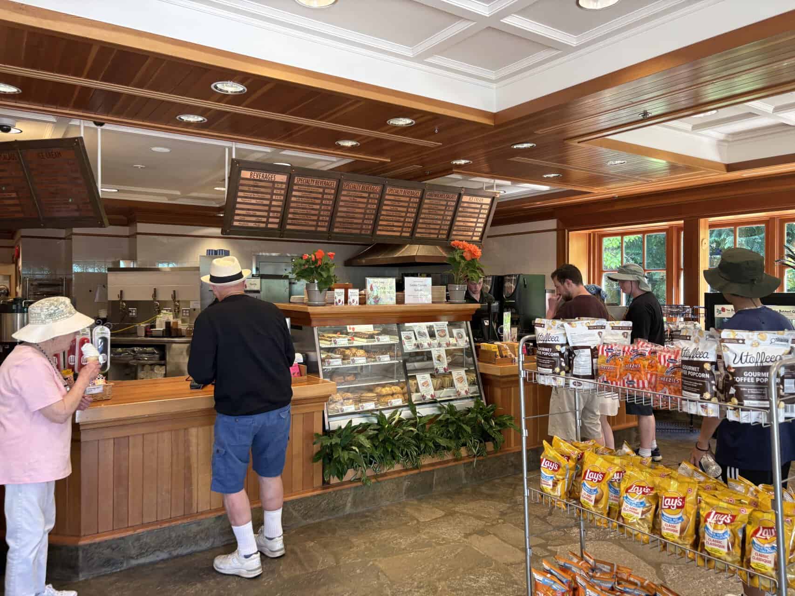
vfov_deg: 53.1
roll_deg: +0.6
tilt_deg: +3.3
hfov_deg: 67.3
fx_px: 597
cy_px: 298
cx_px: 398
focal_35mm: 26
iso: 80
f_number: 1.6
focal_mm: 5.96
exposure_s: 1/60
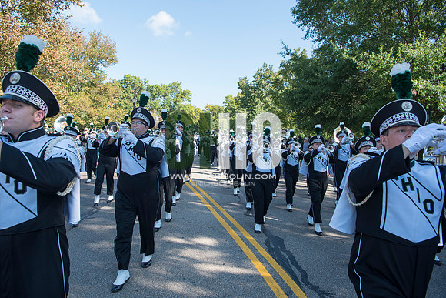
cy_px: 149
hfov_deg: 73.7
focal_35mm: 24
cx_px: 223
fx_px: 297
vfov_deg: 53.2
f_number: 5.6
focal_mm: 24
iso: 200
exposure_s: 1/500
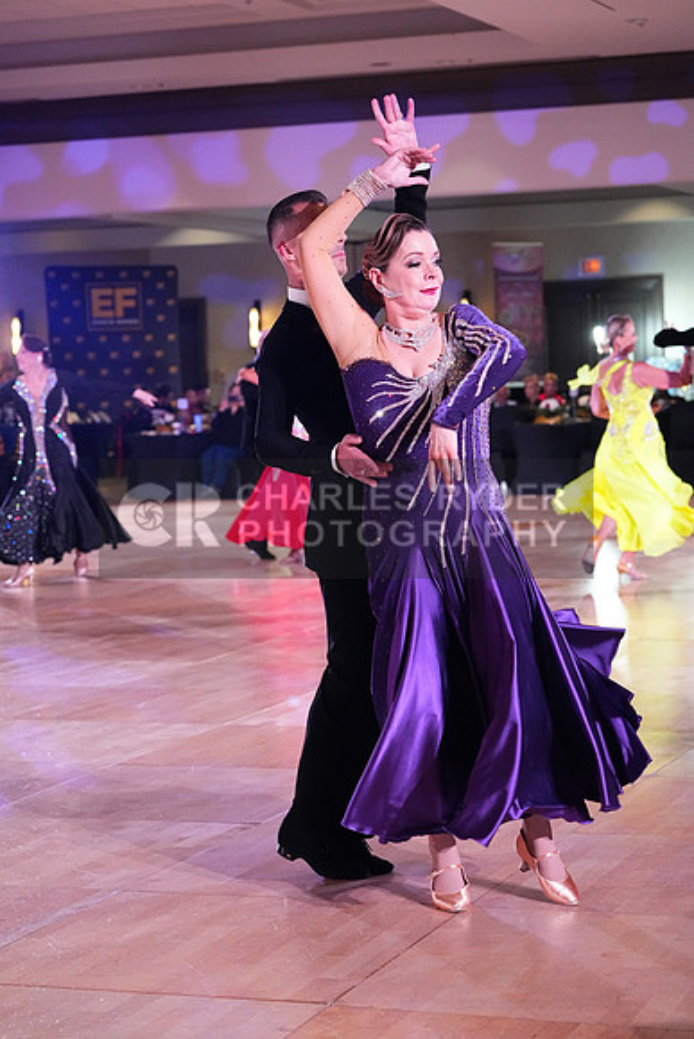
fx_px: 2312
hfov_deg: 17.1
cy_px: 520
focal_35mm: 80
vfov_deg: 25.4
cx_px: 347
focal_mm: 80
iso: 8000
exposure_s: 1/400
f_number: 4.5
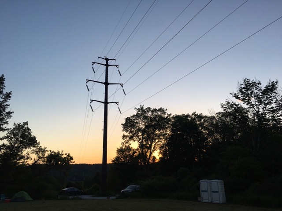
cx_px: 141
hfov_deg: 61.7
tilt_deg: +15.8
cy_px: 106
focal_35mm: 29
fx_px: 236
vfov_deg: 48.2
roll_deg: +1.1
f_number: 2.2
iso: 25
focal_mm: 4.15
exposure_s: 1/392
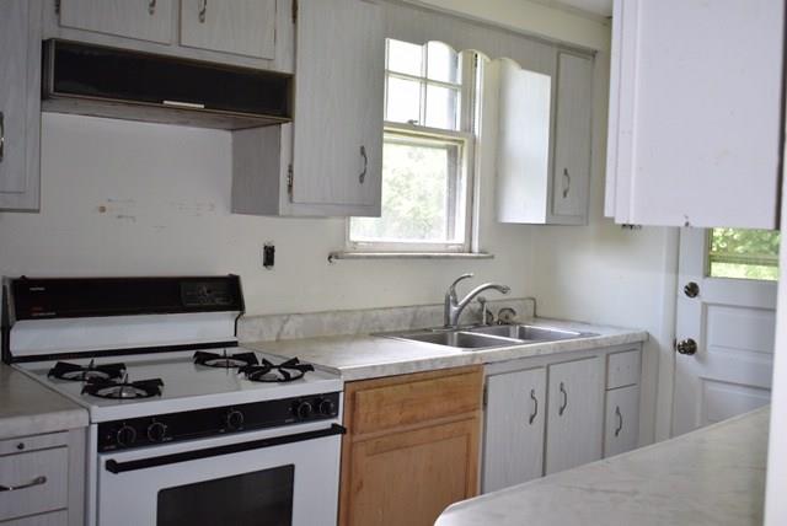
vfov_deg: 35.6
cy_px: 263
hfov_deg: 51.2
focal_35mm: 38
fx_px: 821
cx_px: 394
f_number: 5
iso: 500
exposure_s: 1/200
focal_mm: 25
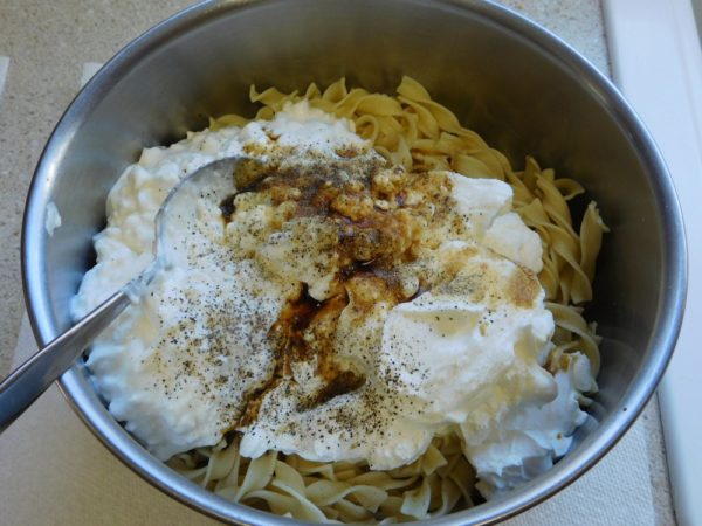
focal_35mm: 40
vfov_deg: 36.0
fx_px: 811
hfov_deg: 46.8
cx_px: 351
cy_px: 263
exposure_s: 1/60
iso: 125
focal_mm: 7.1
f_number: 3.6
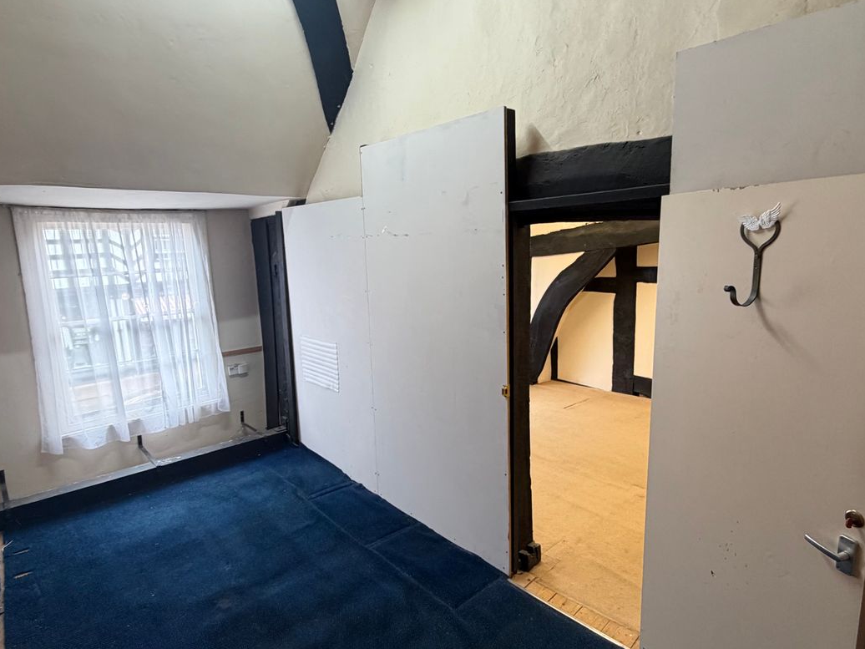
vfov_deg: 81.7
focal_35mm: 15
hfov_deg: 98.2
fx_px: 375
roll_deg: +2.8
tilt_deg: -8.0
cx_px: 438
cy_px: 330
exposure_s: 1/50
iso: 200
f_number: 2.2
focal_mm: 2.22
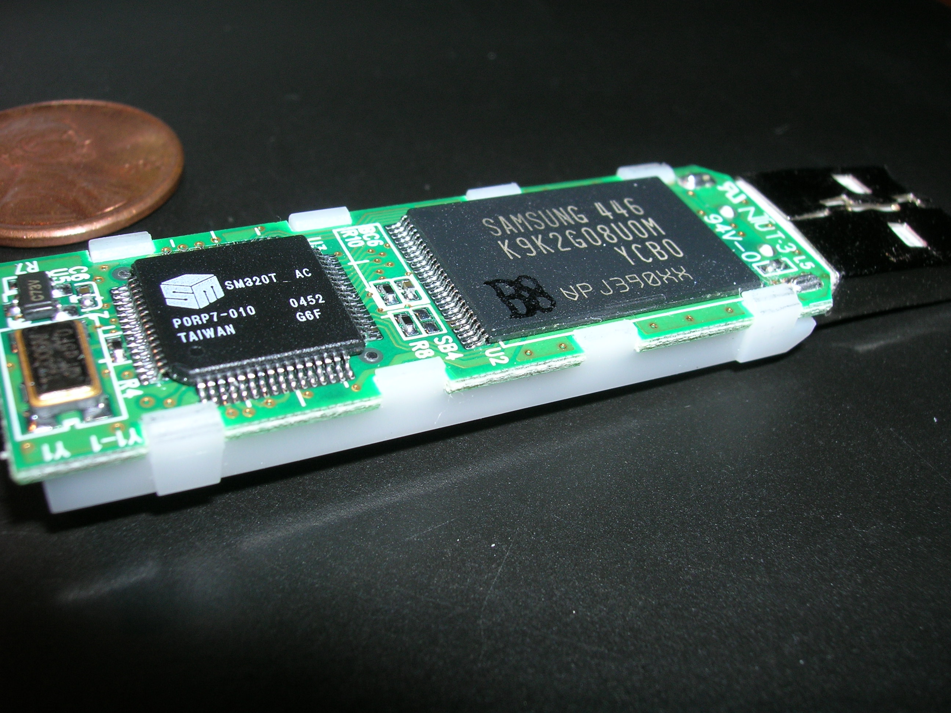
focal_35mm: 38
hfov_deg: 49.0
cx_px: 476
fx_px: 1044
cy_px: 356
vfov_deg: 37.7
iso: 50
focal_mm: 6.4
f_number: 5
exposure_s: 1/60.1
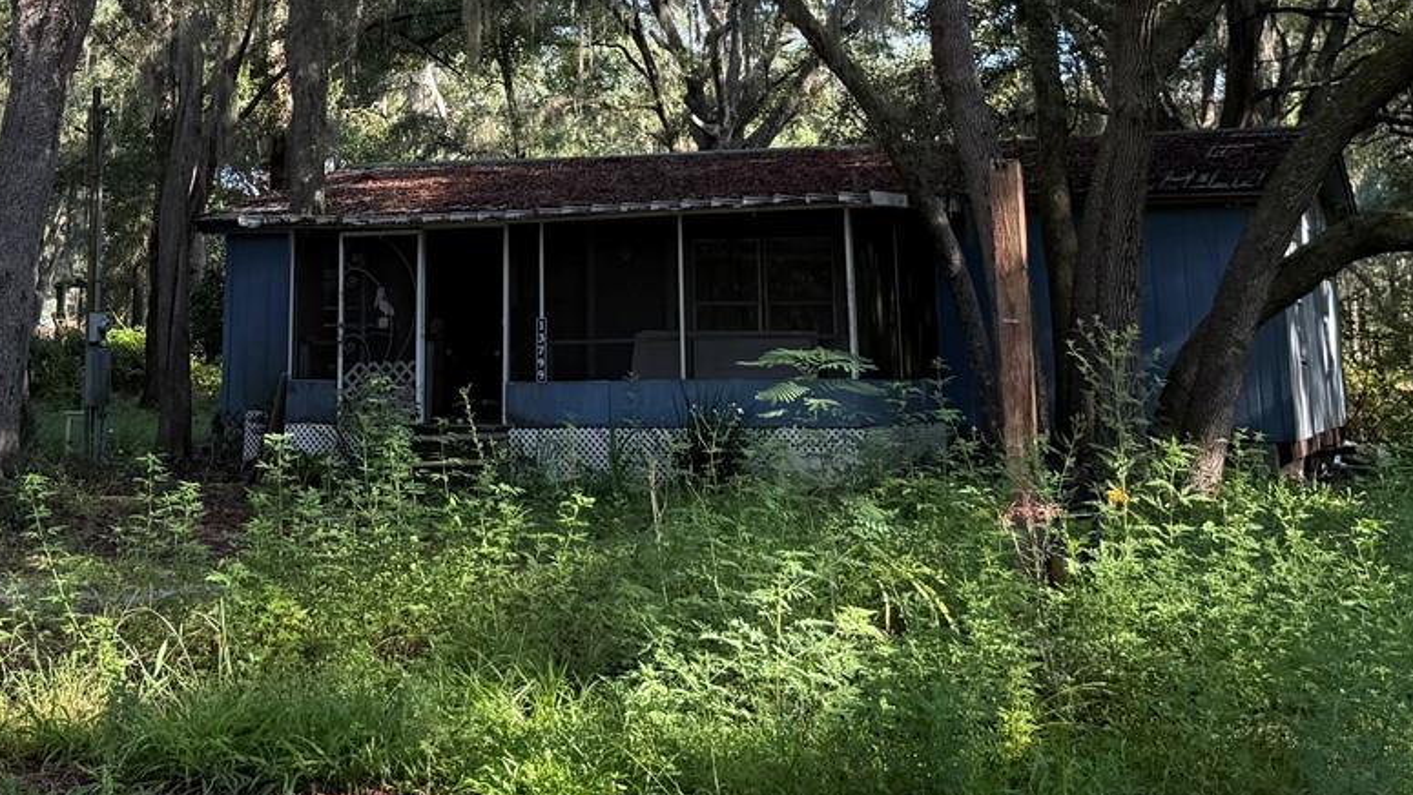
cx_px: 525
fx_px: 2023
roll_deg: -0.8
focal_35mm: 54
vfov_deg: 21.1
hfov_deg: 38.2
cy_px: -82
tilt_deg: +12.1
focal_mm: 6.76
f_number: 1.78
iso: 80
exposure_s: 1/338
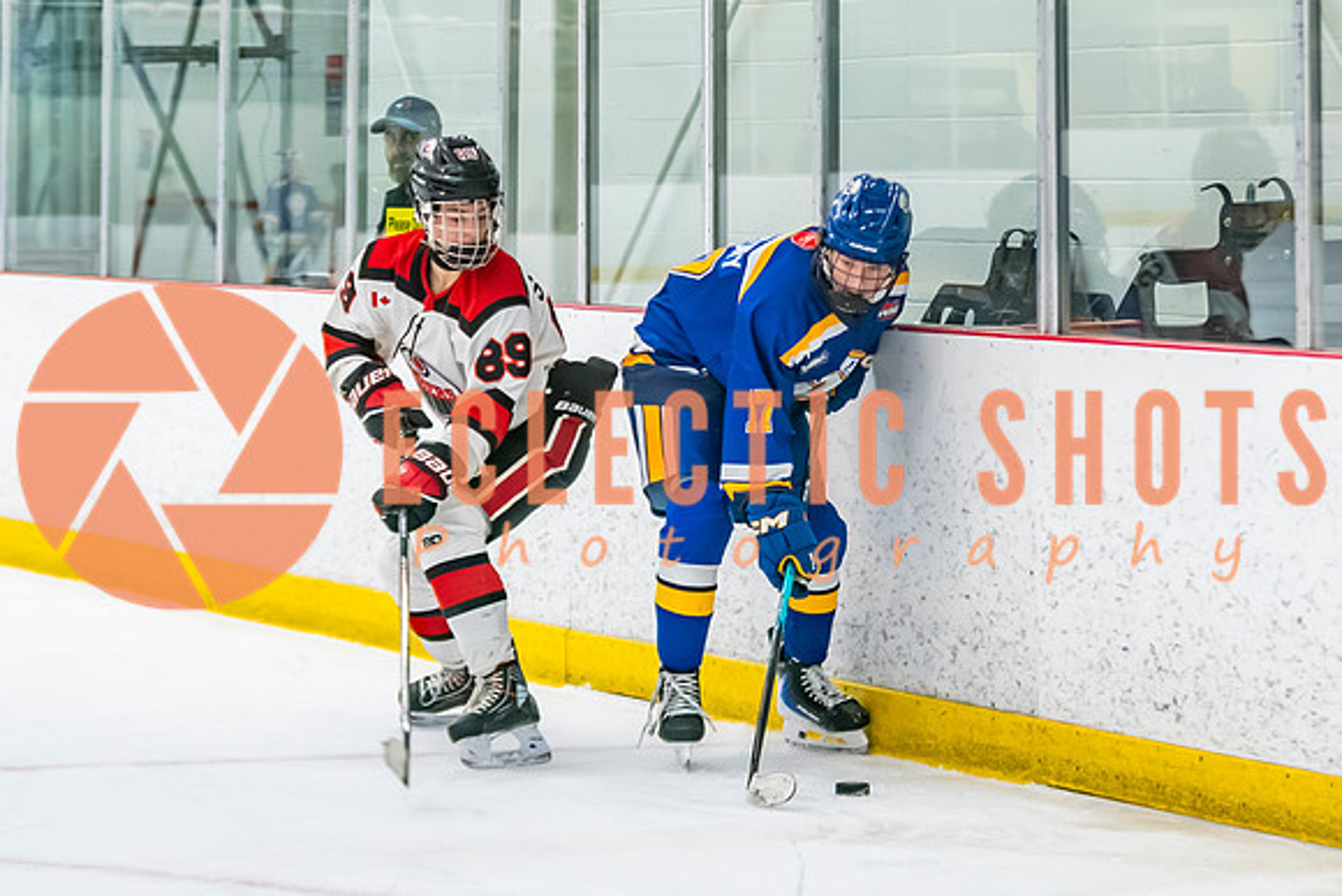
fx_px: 6220
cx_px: 781
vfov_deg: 8.2
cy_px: 375
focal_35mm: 167
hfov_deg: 12.3
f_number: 2.8
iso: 3200
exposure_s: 1/640
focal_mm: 80
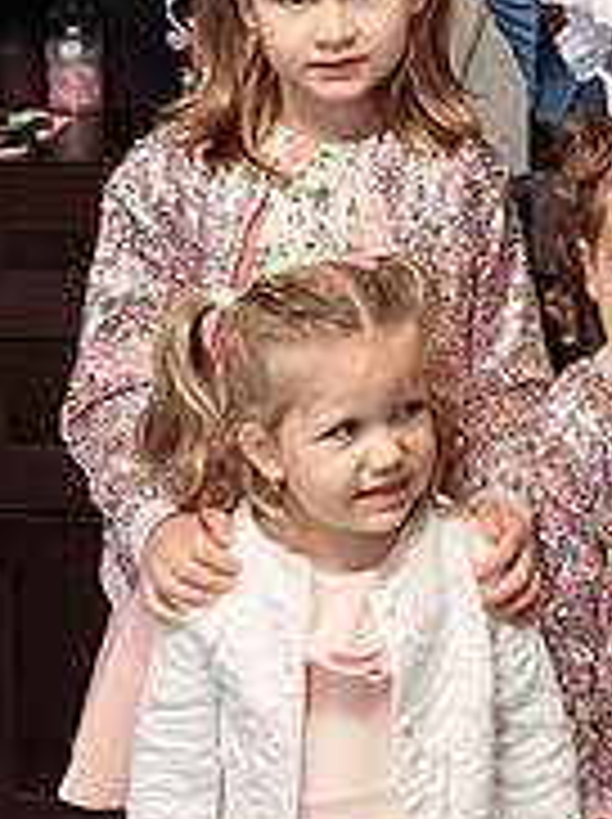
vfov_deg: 22.4
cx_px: 656
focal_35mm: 83
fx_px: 1961
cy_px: -51
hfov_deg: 17.2
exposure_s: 1/125
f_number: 3.2
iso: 640
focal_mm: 24
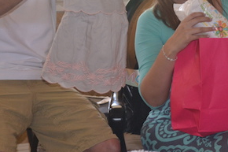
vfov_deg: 11.3
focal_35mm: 121
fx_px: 766
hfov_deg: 16.9
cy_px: 36
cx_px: 100
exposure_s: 1/60
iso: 900
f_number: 5
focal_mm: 36
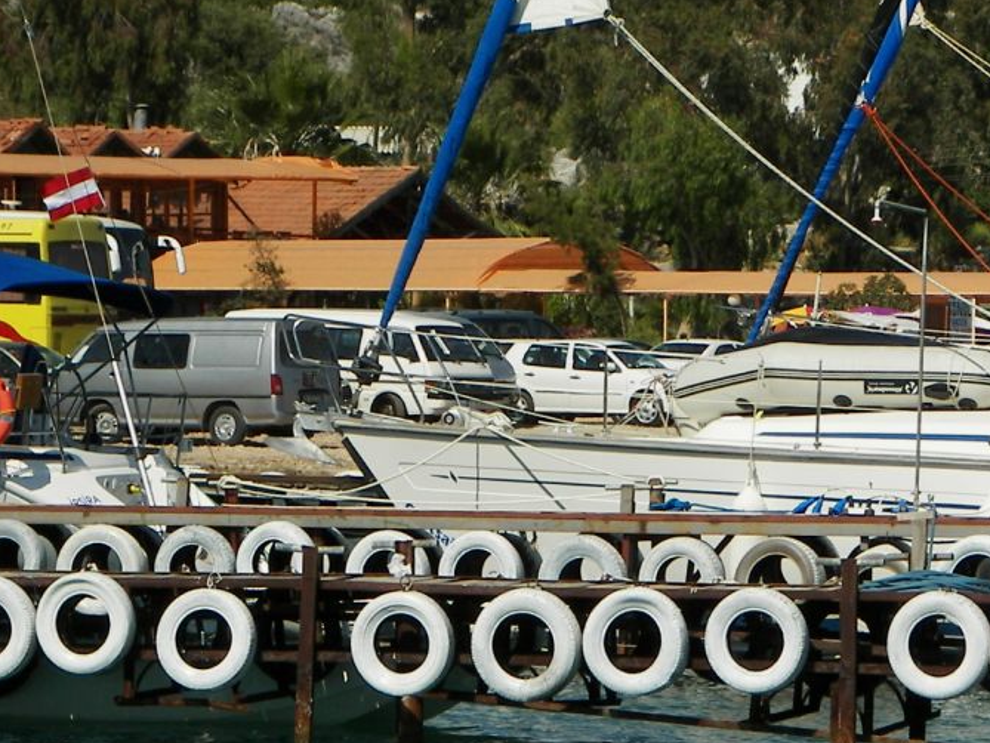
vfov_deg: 4.5
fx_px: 9525
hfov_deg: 5.9
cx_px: 768
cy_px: 654
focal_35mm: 333
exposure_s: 1/800
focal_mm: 28.8
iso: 50
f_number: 5
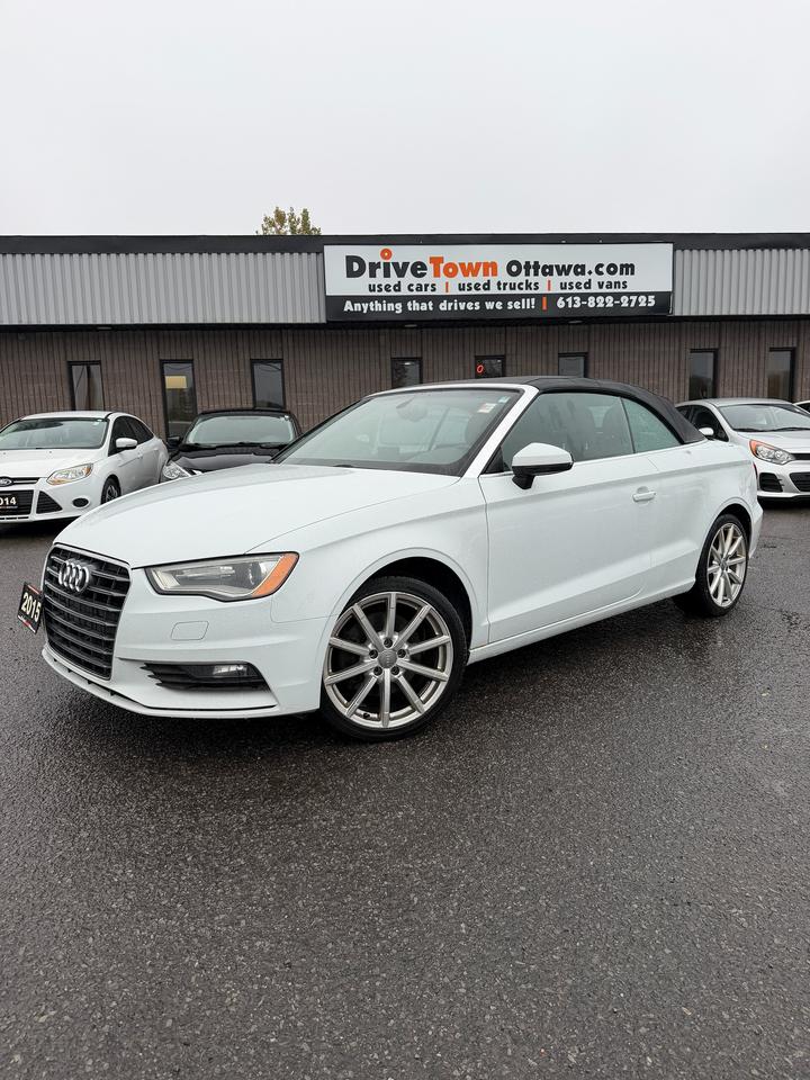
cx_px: 405
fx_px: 749
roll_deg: +0.7
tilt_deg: -7.6
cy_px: 540
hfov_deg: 56.8
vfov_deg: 71.6
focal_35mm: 24
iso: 80
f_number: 1.78
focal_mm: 6.76
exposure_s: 1/383
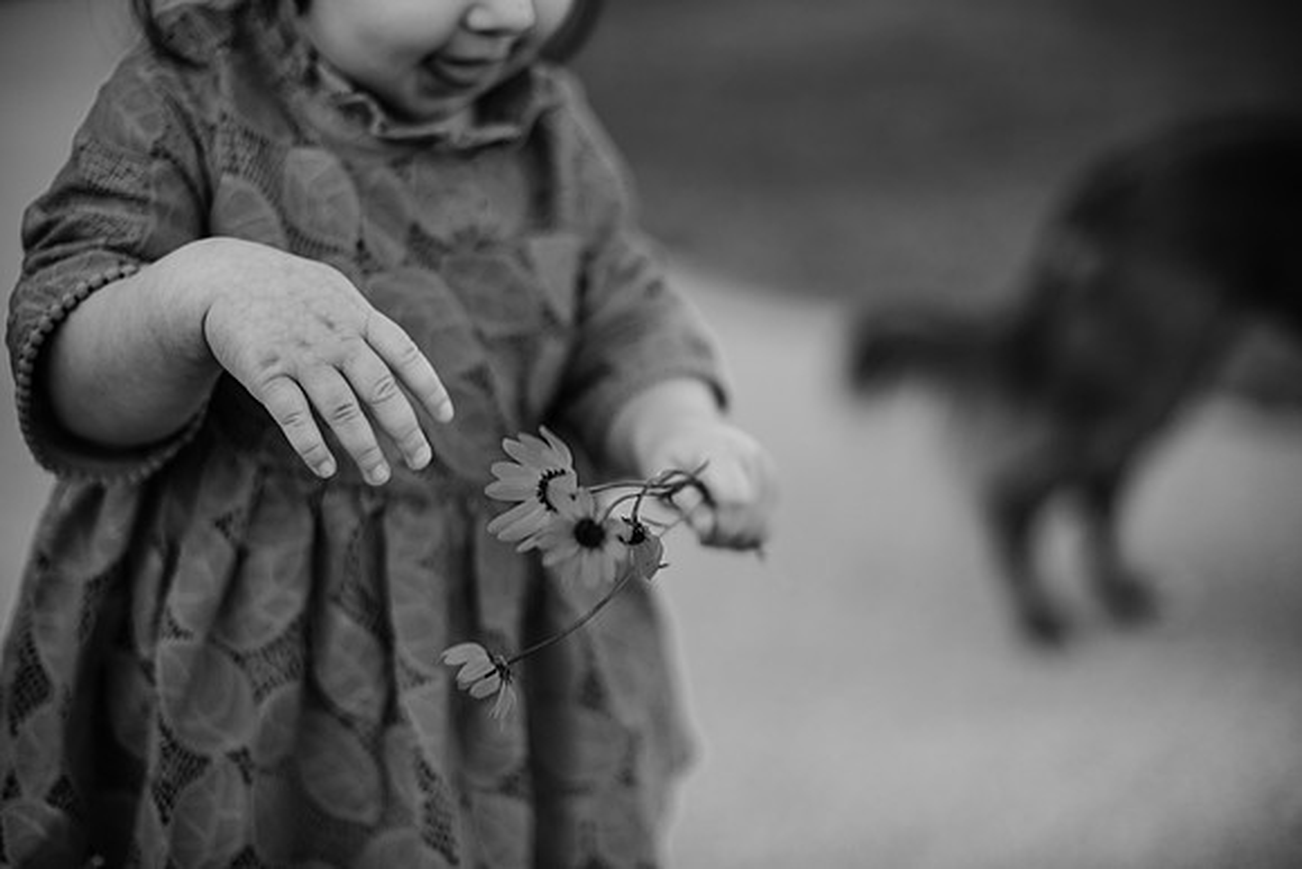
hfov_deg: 39.6
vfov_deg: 27.0
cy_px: 434
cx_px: 651
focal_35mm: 50
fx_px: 1809
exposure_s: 1/1000
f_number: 2
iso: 160
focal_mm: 50
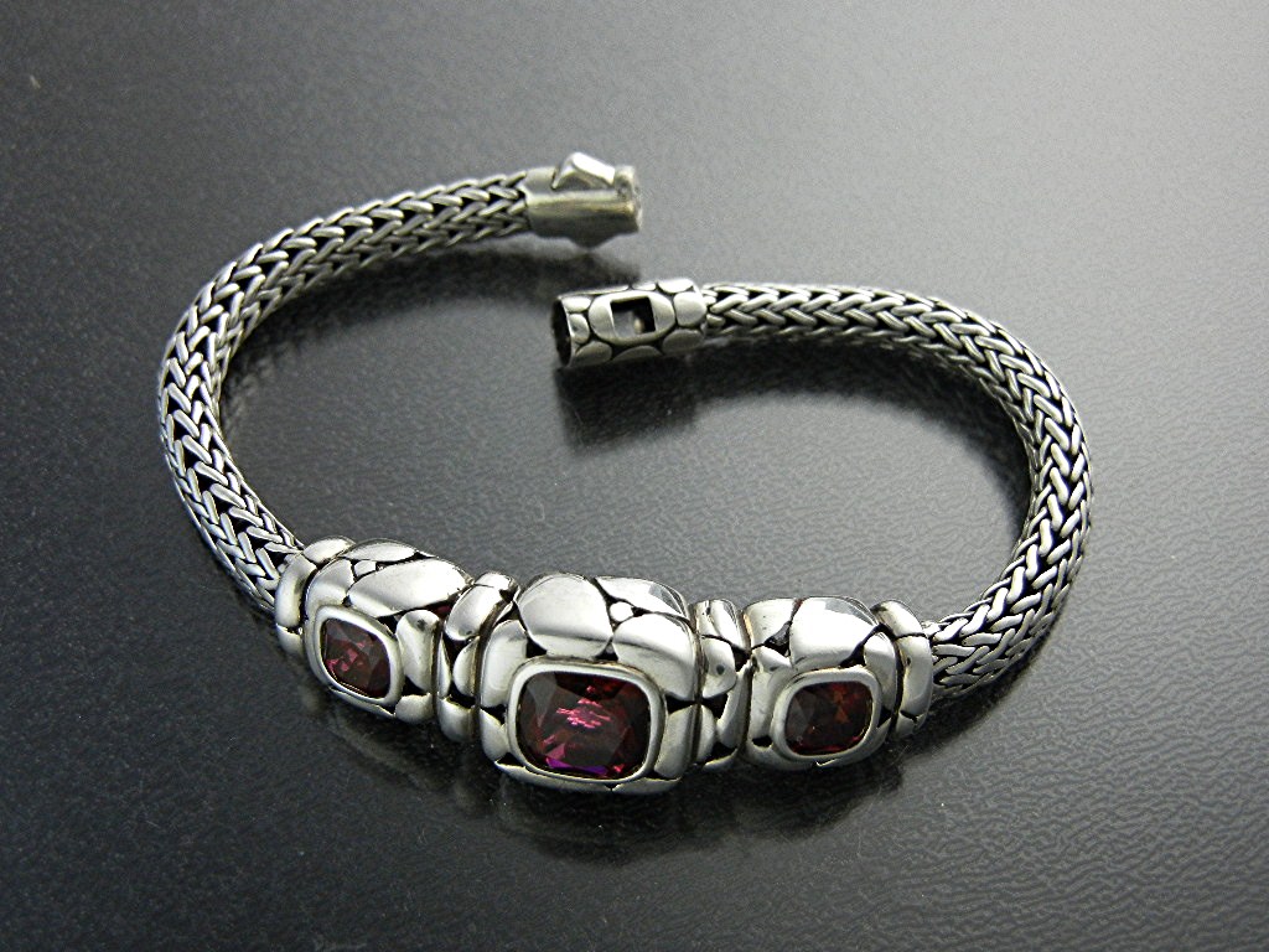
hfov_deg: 42.1
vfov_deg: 32.2
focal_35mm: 45
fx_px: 1650
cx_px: 634
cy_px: 476
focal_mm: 8.1
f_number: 3.8
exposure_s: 1/33.6
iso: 400
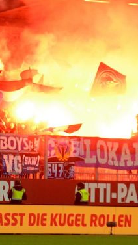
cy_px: 123
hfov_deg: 3.2
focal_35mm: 380
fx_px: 2473
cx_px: 104
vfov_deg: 5.7
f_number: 4
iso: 1250
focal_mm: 160
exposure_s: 1/500
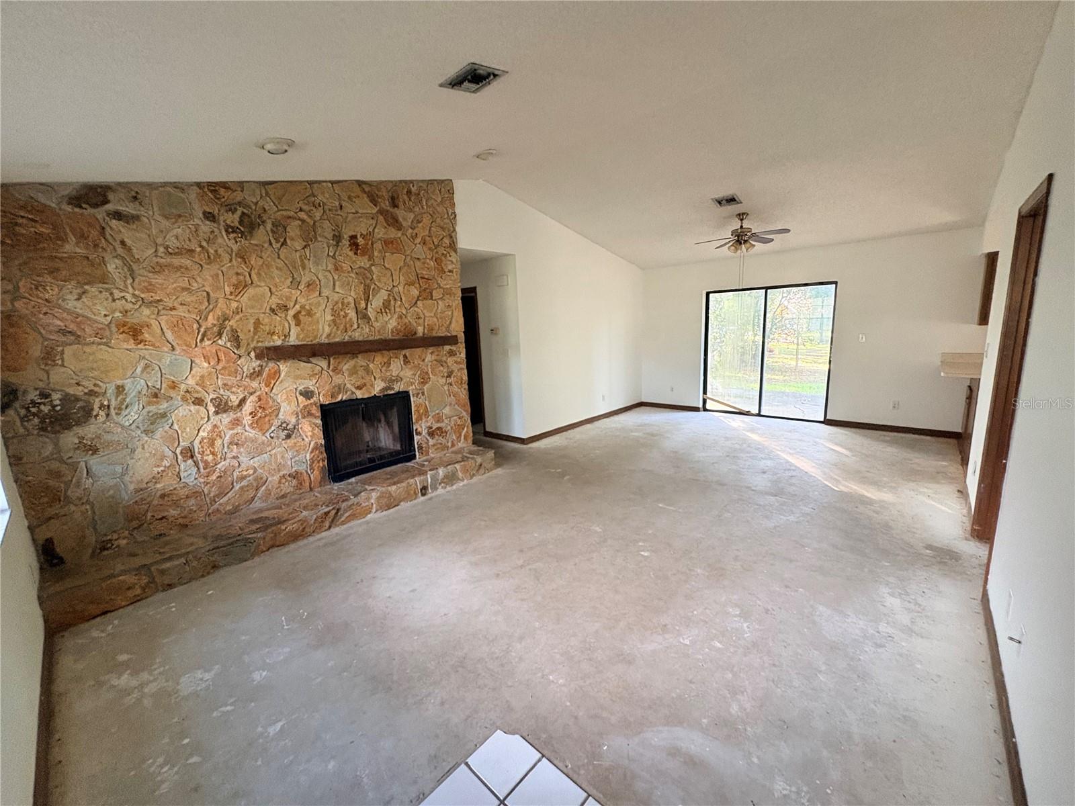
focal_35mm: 14
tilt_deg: -7.8
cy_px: 403
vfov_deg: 85.7
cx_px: 538
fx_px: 435
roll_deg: +2.8
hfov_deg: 102.1
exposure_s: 1/60
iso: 500
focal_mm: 2.22
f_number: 2.2
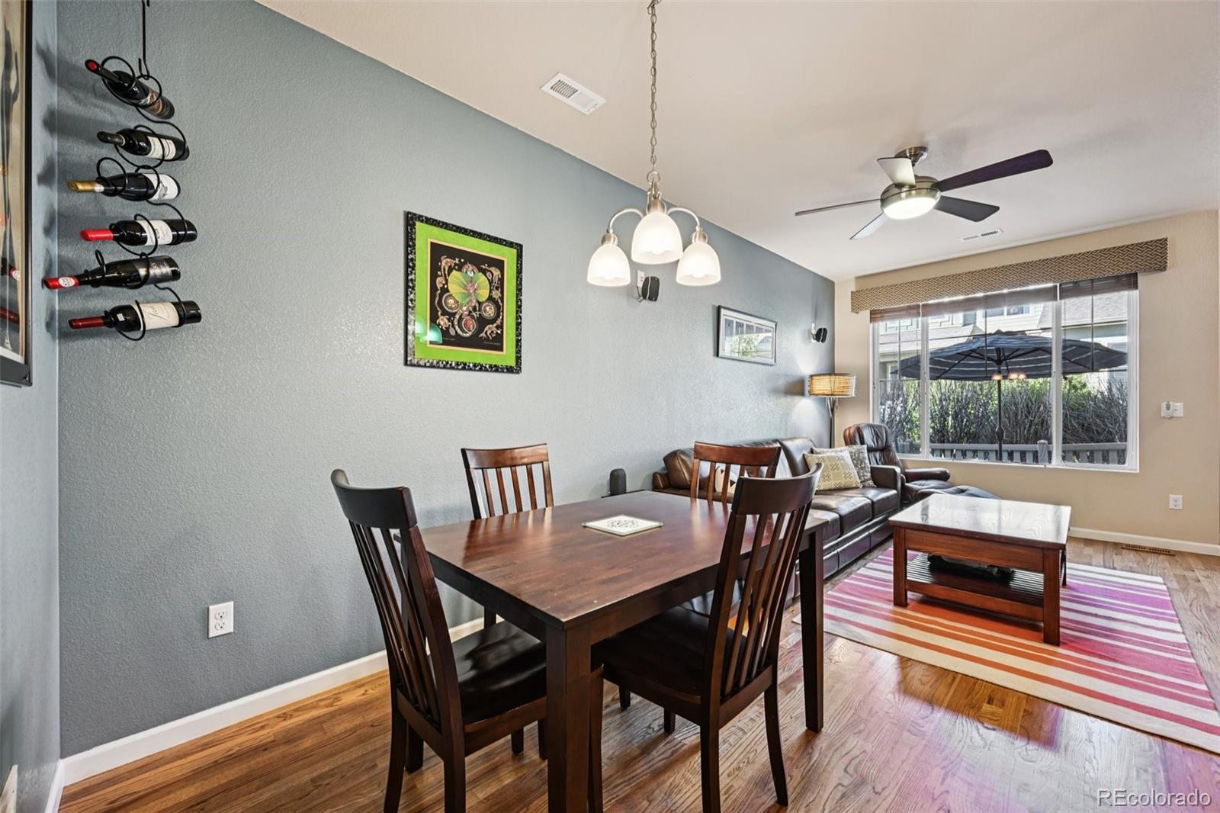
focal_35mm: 14
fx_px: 474
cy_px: 406
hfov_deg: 104.3
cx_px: 610
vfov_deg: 81.2
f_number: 8
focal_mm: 14
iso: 400
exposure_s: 1/15
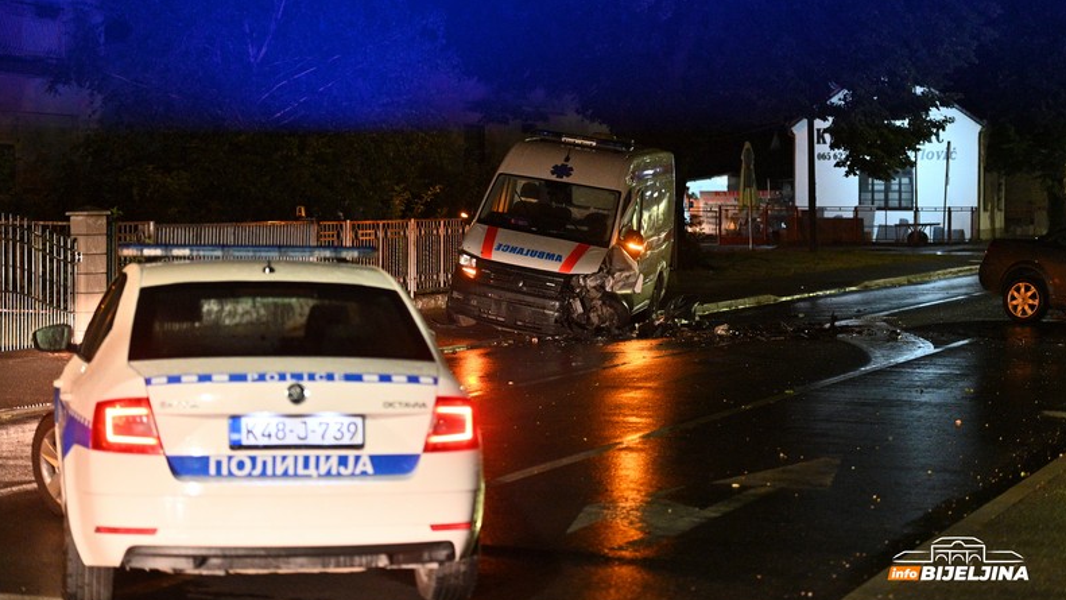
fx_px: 2544
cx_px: 535
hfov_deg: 23.7
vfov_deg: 13.4
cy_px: 264
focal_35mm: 90
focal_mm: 85
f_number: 2.8
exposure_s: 1/100
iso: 5000
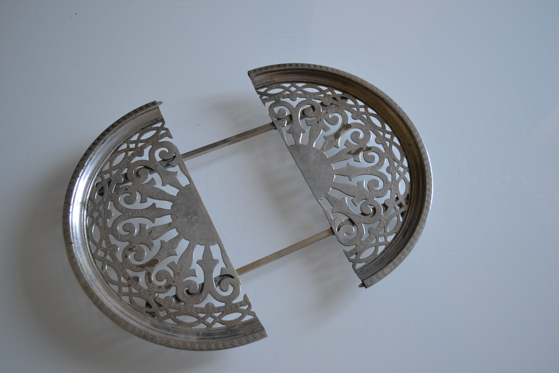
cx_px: 280
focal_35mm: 33
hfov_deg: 57.2
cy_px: 186
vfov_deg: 40.0
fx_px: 512
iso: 400
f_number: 4
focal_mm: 22
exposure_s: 1/40
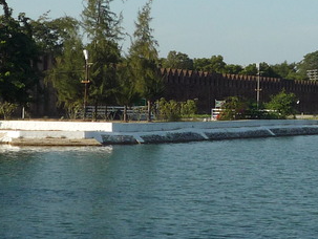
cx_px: 160
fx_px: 1334
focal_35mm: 145
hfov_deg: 13.6
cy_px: 47
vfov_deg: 10.2
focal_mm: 6.8
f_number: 4.5
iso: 100
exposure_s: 1/640
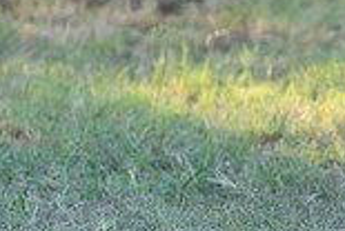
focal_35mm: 332
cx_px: 649
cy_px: -140
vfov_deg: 4.1
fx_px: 3188
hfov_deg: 6.1
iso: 250
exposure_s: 1/320
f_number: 2.8
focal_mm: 79
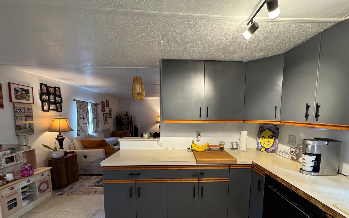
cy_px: 131
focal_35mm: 16
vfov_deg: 70.5
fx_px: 152
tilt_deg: -7.4
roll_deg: -1.4
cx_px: 185
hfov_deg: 97.7
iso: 250
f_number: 2.2
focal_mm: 2.22
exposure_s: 1/60
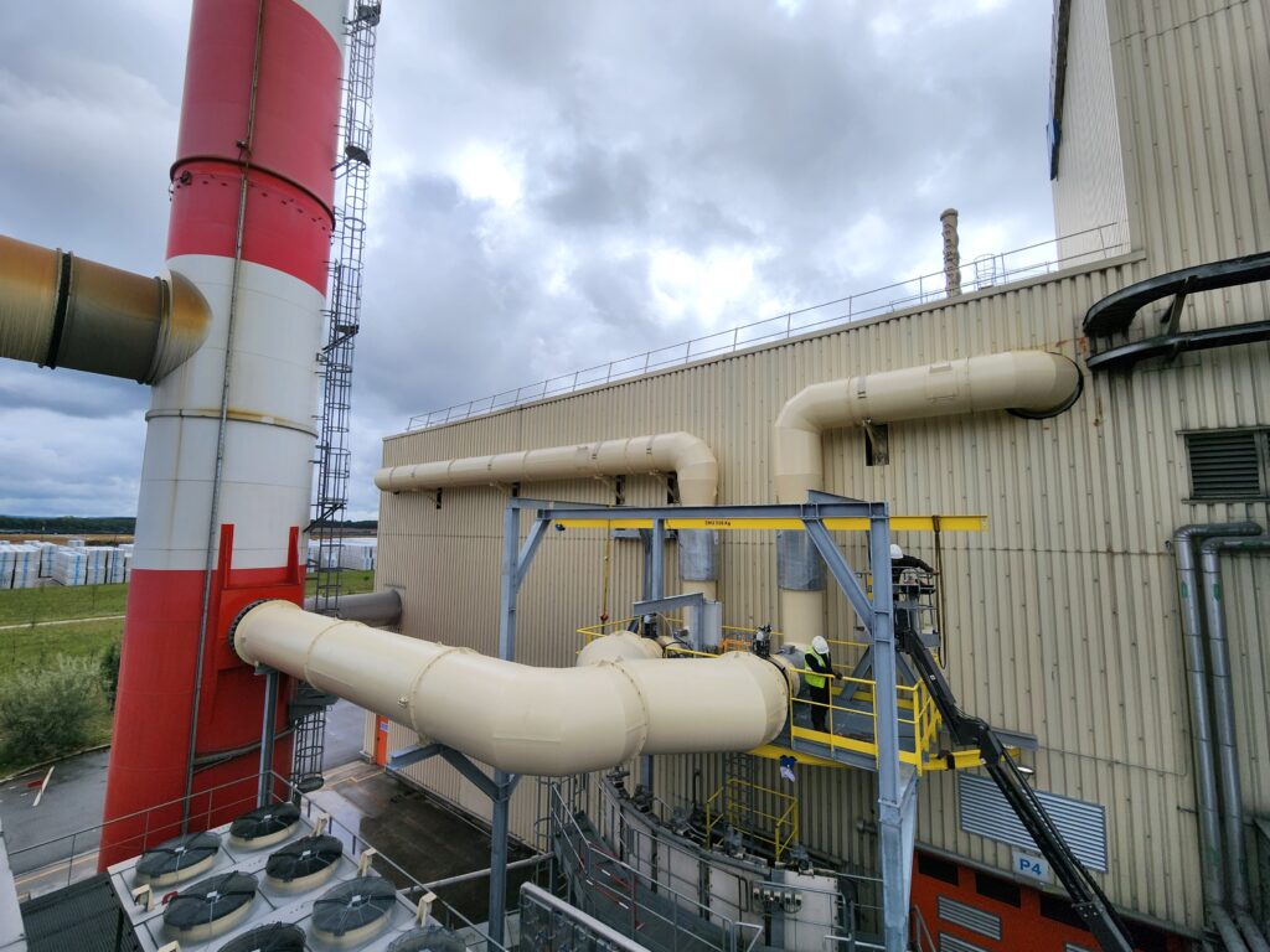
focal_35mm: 13
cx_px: 635
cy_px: 476
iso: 50
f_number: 2.2
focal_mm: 2.2
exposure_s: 1/3246
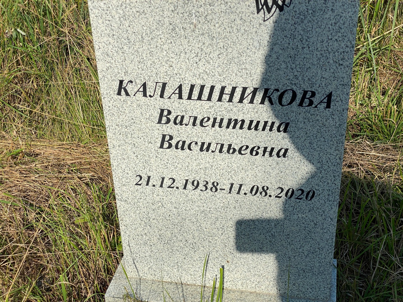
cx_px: 202
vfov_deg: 28.0
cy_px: 151
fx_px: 605
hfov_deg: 36.8
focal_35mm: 52
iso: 20
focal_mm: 6
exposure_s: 1/1497
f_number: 2
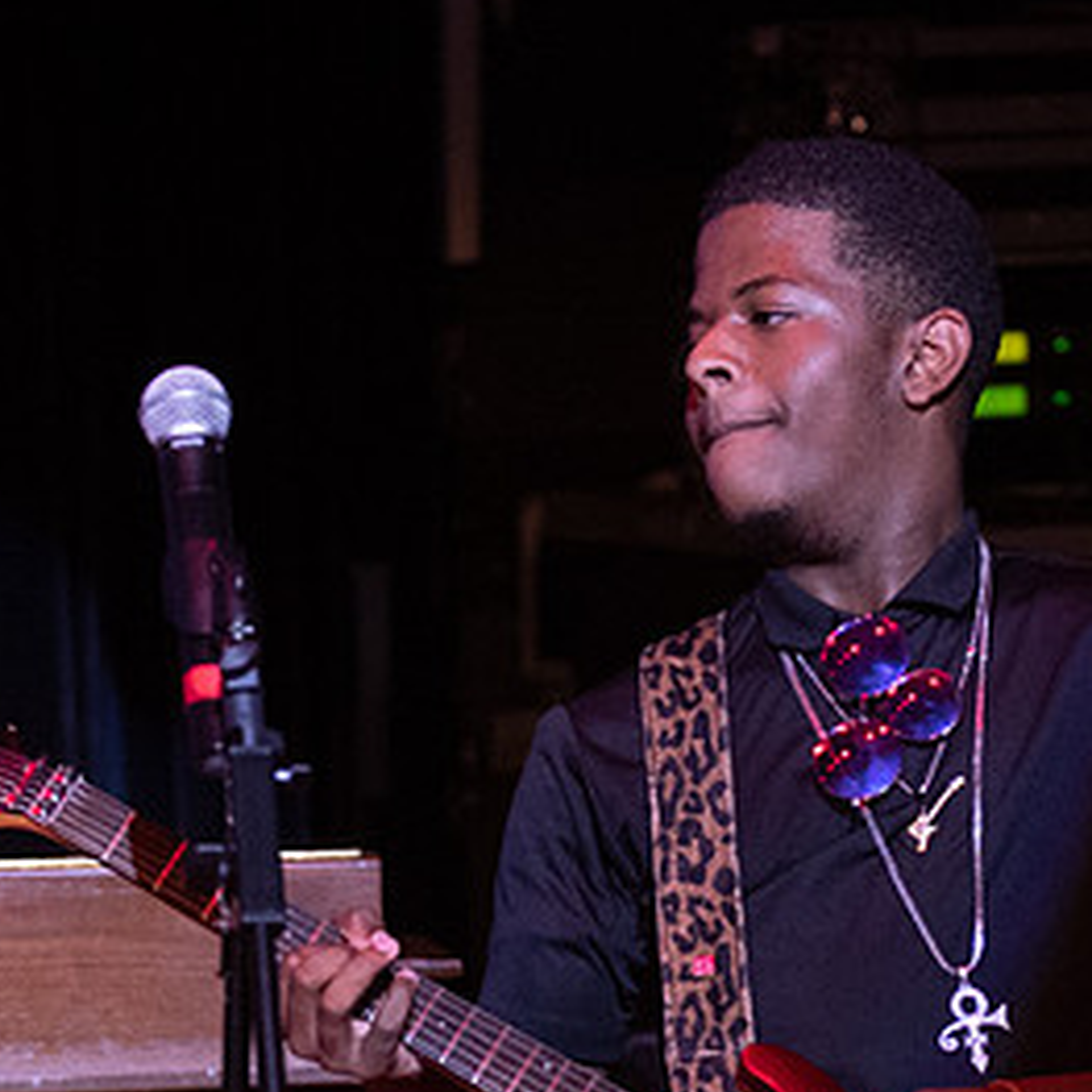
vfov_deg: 4.5
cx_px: 854
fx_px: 13776
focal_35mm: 386
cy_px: 894
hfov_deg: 4.5
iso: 3200
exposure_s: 1/200
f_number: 2.8
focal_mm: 102
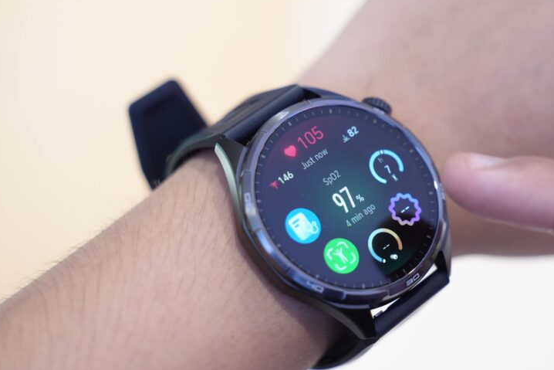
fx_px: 1647
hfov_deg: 19.1
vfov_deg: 12.8
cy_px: 180
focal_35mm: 107
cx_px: 347
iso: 1000
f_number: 3.5
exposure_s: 1/160
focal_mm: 75
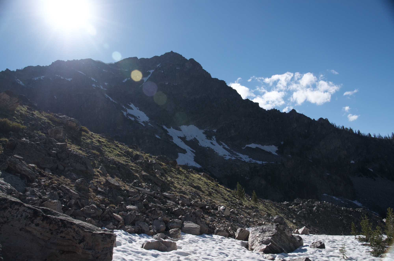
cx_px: 197
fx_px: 295
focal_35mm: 27
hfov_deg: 67.5
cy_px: 130
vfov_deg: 47.7
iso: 320
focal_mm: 18
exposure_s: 1/500
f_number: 8
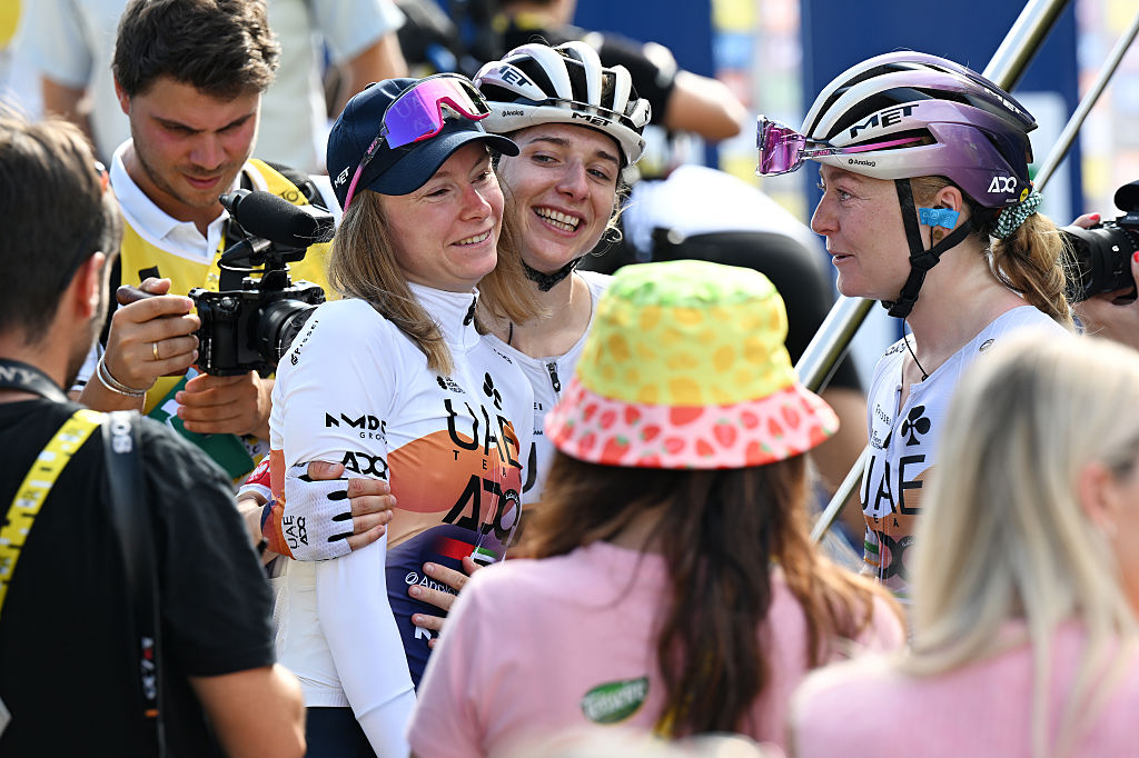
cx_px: 570
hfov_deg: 7.9
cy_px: 379
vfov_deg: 5.2
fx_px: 8286
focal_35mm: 262
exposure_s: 1/320
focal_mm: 175
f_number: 4
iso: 125
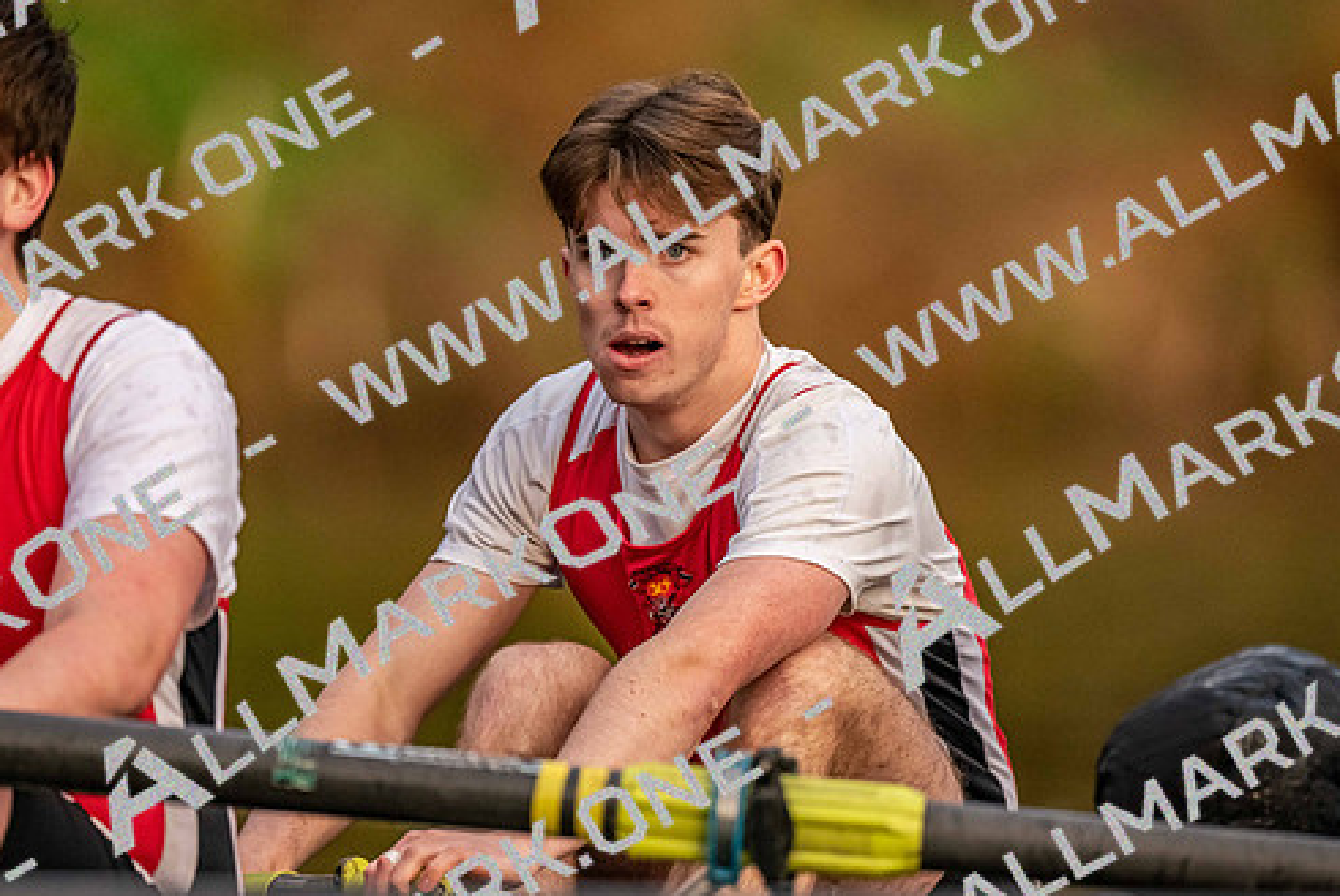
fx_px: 26405
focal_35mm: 709
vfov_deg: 1.9
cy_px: 433
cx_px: 658
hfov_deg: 2.9
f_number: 4
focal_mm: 600
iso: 3600
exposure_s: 1/2500
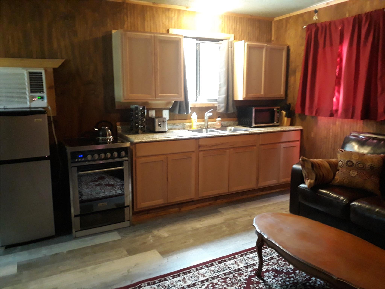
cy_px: 144
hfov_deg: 63.4
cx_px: 192
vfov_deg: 49.7
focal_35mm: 28
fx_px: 311
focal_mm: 3.7
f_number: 1.7
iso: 400
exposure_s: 1/24
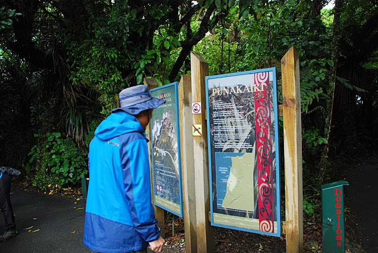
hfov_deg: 67.3
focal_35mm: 27
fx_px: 284
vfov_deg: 48.1
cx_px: 189
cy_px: 126
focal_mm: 18
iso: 400
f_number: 3.5
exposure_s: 1/40
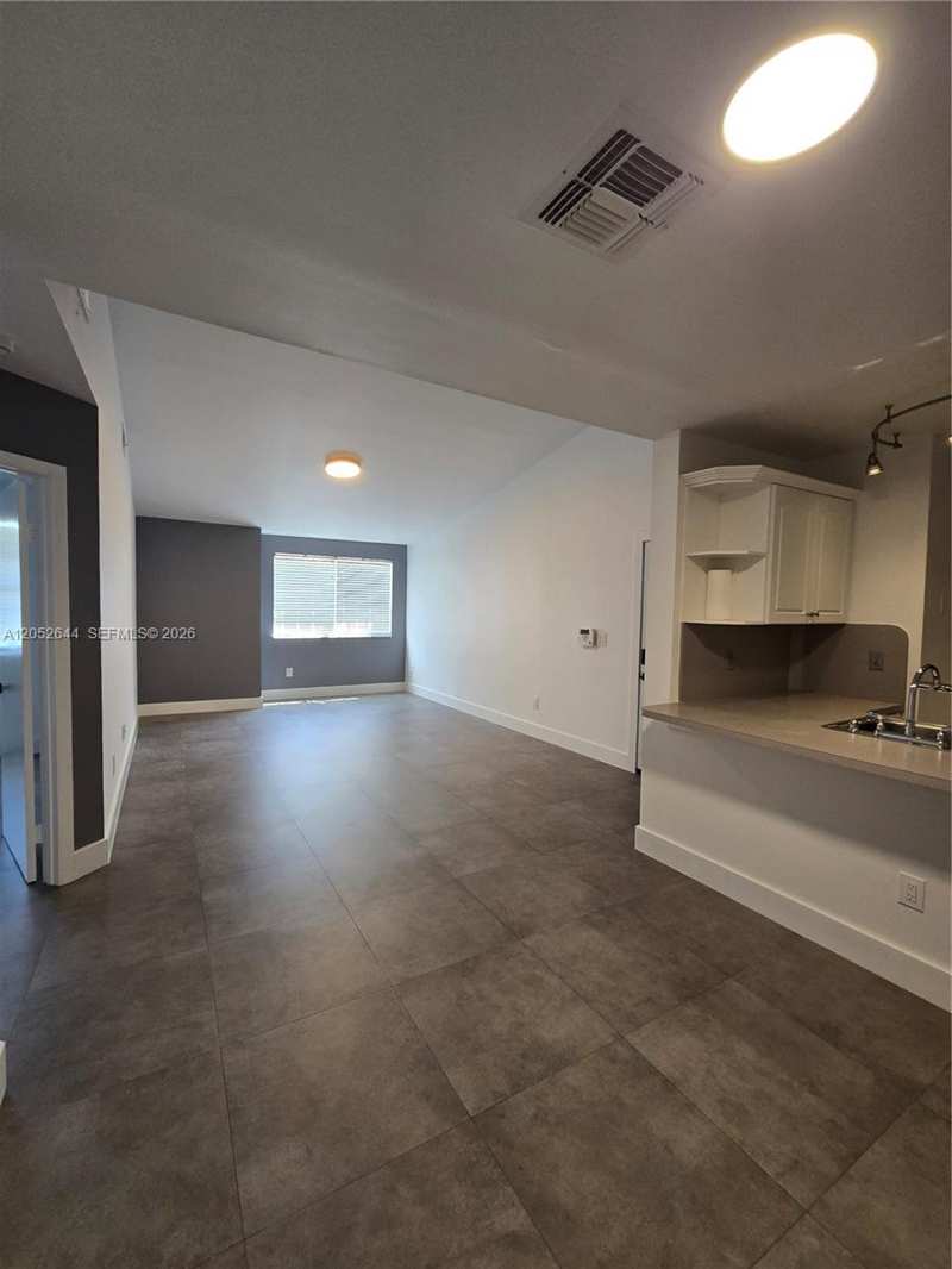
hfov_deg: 89.9
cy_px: 634
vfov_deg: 106.2
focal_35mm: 13
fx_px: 477
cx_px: 476
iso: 160
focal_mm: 2.2
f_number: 2.2
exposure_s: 1/60
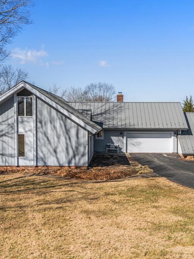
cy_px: 130
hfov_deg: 34.2
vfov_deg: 44.8
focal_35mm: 42
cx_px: 121
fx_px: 314
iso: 200
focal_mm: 29
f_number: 13
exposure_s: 1/400
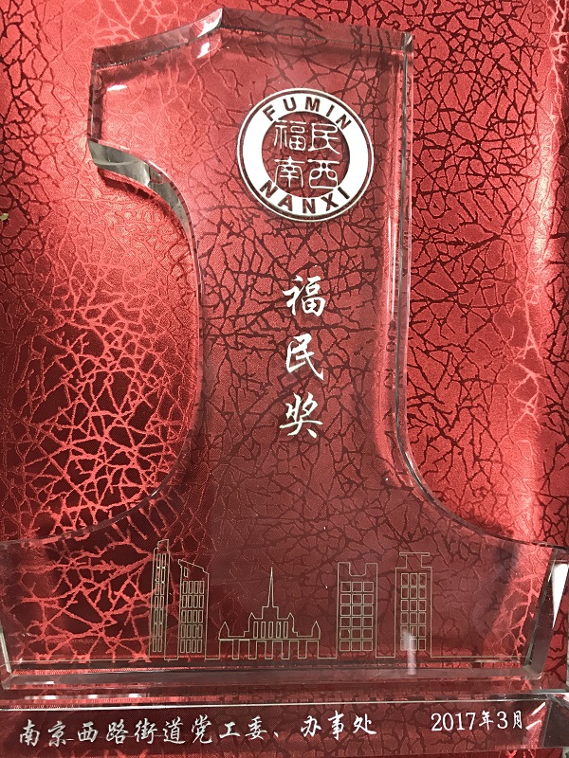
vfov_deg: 63.4
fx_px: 614
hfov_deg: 49.7
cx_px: 284
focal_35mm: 28
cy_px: 379
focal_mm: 3.99
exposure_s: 1/17
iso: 80
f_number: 1.8
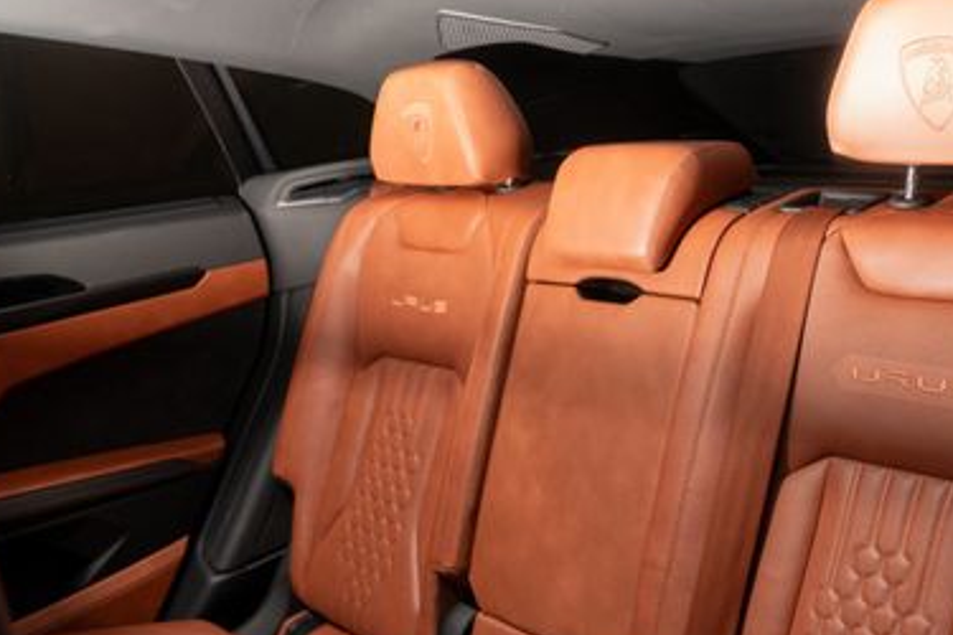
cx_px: 699
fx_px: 1085
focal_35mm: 41
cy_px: 433
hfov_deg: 46.0
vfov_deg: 32.3
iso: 400
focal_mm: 24
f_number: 4.5
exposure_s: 1/50
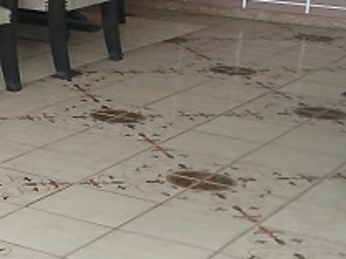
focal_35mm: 80
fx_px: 800
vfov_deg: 17.3
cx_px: -175
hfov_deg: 20.7
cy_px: -83
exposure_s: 1/16.7
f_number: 1.8
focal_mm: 3.98
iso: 1250
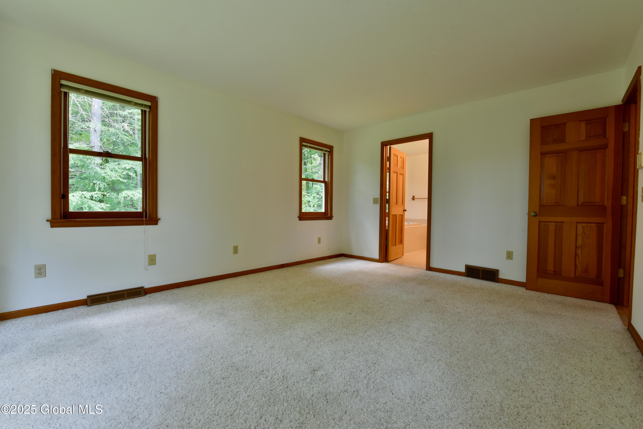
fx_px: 268
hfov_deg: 100.4
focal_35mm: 15
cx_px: 322
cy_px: 214
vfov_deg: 77.4
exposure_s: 1/25
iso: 800
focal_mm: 15
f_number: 10
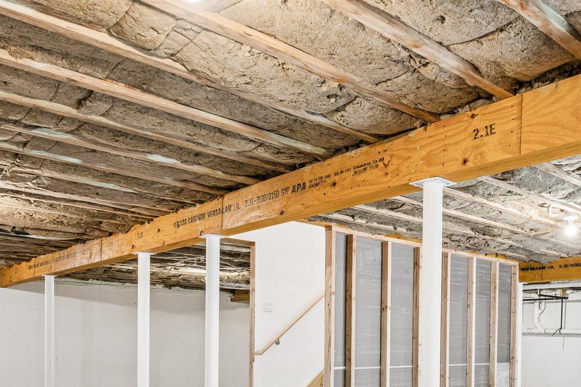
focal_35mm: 35
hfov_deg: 50.7
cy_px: 345
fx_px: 565
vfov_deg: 35.7
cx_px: 474
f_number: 9
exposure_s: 1/4
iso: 400
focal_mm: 17
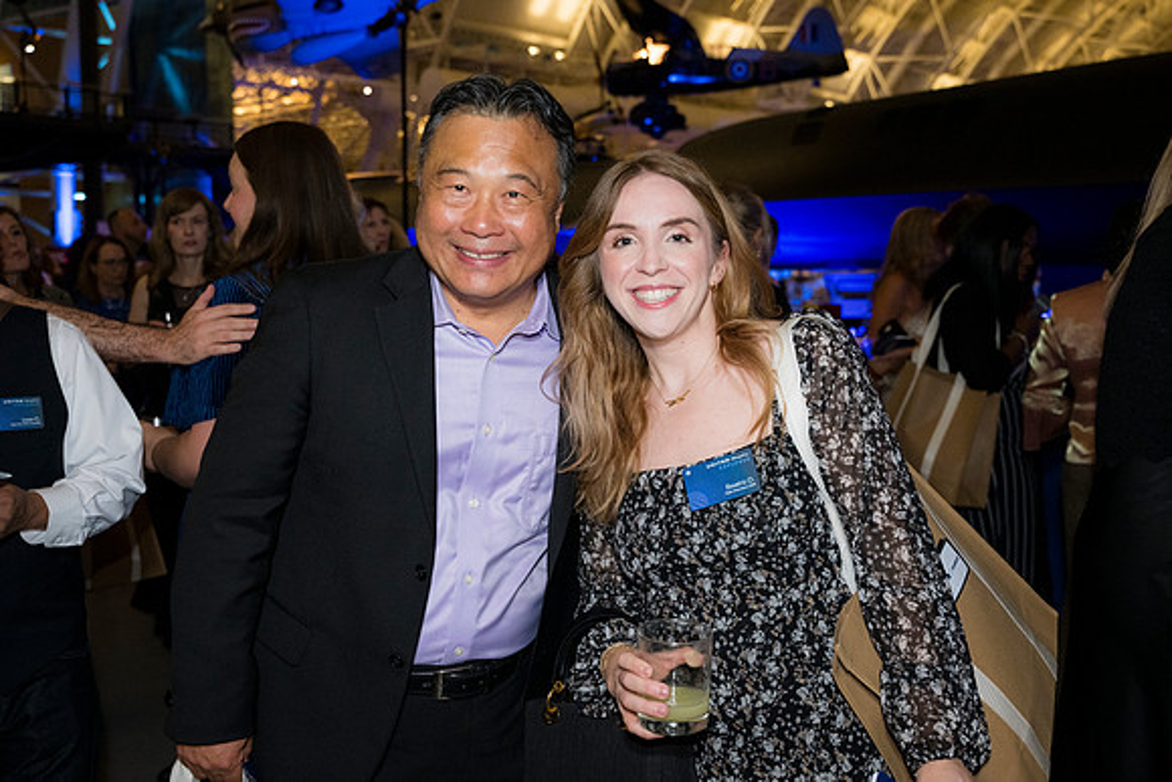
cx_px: 586
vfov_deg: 36.9
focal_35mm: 36
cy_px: 391
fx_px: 1172
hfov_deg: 53.1
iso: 3200
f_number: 4
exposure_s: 1/160
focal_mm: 36
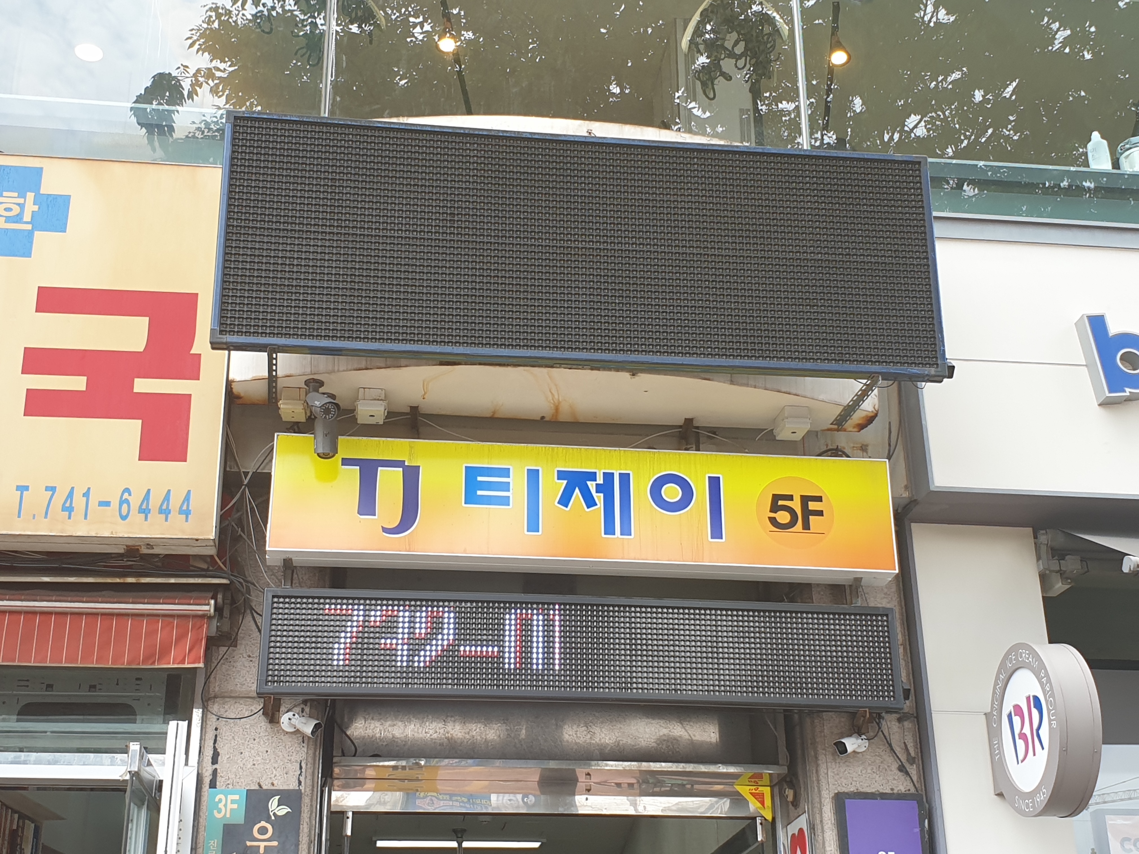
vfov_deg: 53.1
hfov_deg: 67.3
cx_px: 570
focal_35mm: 26
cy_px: 427
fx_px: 856
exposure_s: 1/307
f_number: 2.4
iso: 50
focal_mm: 4.3
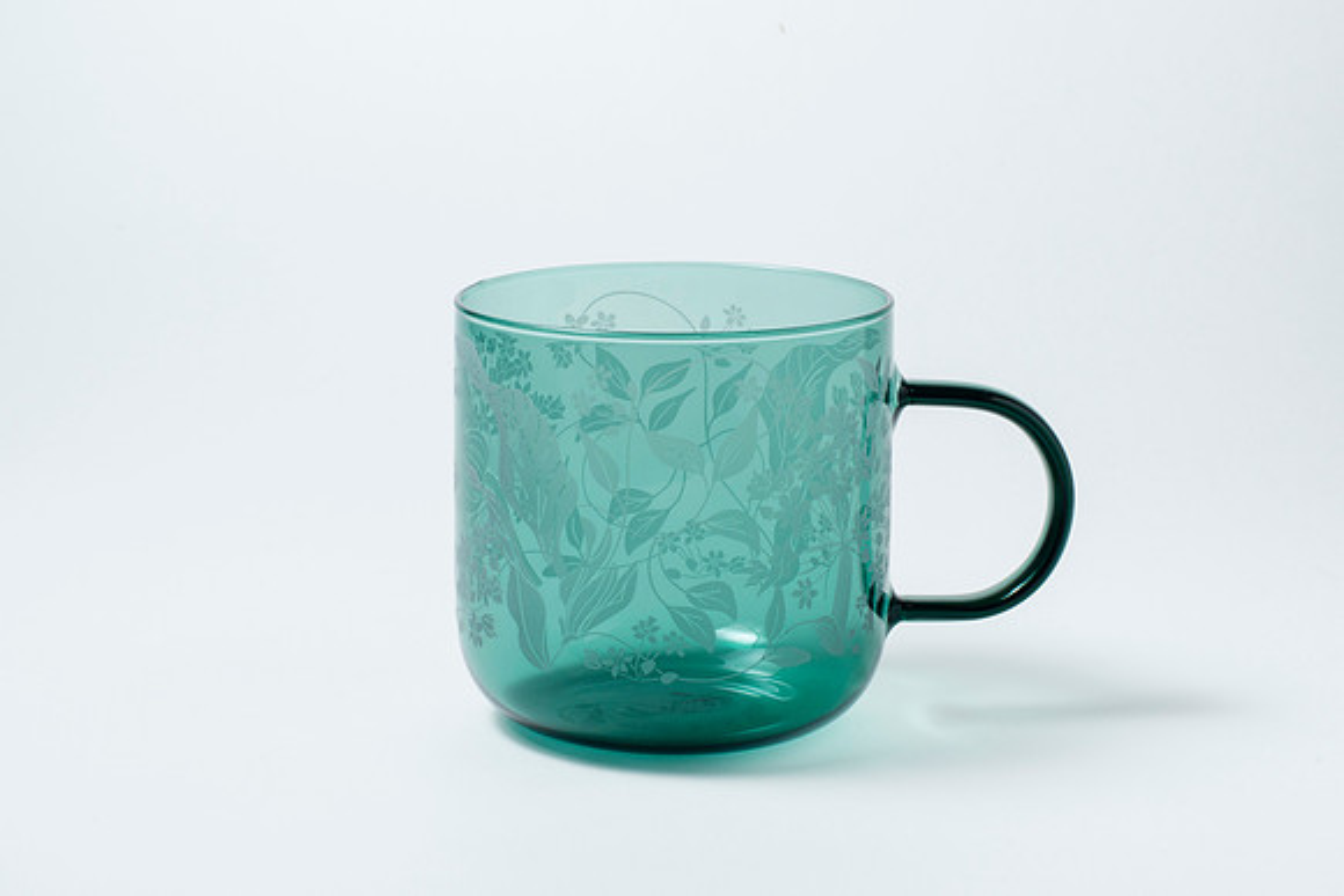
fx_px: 2865
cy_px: 425
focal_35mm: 77
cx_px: 665
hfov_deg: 26.4
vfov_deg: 17.8
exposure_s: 1/200
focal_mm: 50
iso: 200
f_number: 16
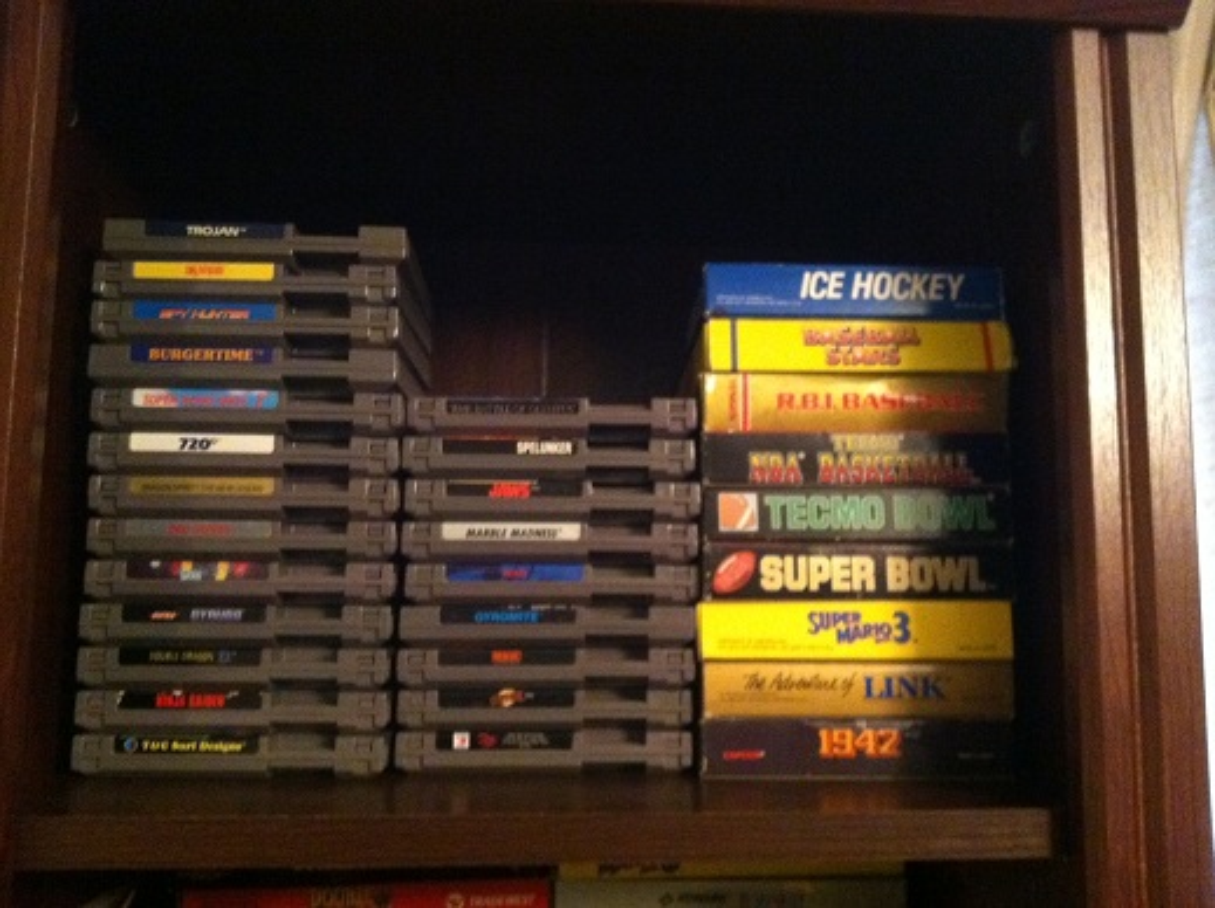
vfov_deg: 40.6
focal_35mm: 35
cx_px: 608
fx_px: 1227
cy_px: 454
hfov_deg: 52.7
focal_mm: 3.85
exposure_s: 1/15
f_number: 2.8
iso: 1000
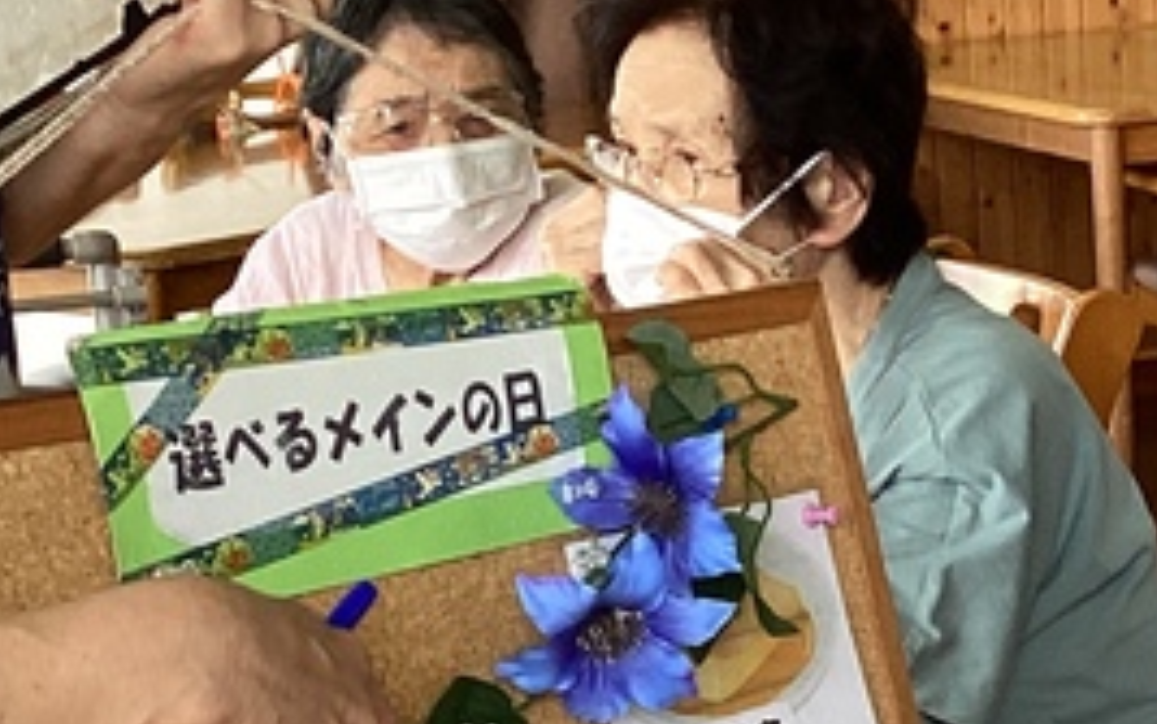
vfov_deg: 10.6
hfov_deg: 16.8
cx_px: 940
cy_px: 512
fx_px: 3879
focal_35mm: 123
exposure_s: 1/120
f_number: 2.4
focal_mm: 3.3
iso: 80
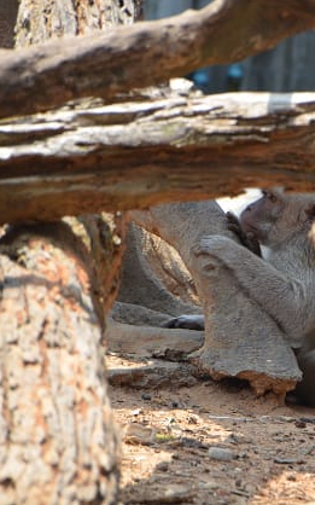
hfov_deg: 2.1
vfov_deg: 3.4
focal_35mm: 626
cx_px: 273
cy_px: 252
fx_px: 8604
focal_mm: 270
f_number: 6.3
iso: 800
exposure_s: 1/800
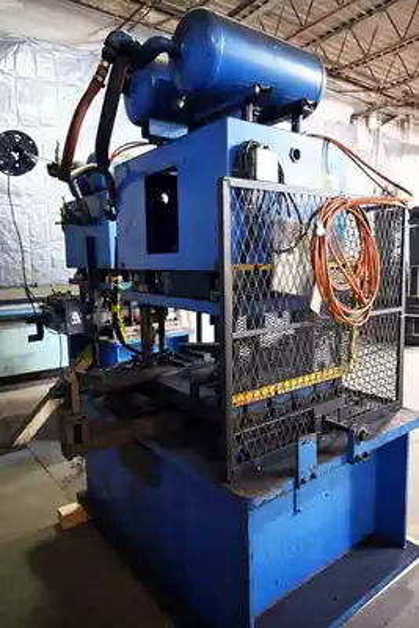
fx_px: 419
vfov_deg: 73.7
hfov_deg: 53.2
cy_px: 314
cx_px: 210
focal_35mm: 24
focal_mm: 16
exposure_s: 1/25
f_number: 3.5
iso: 4000
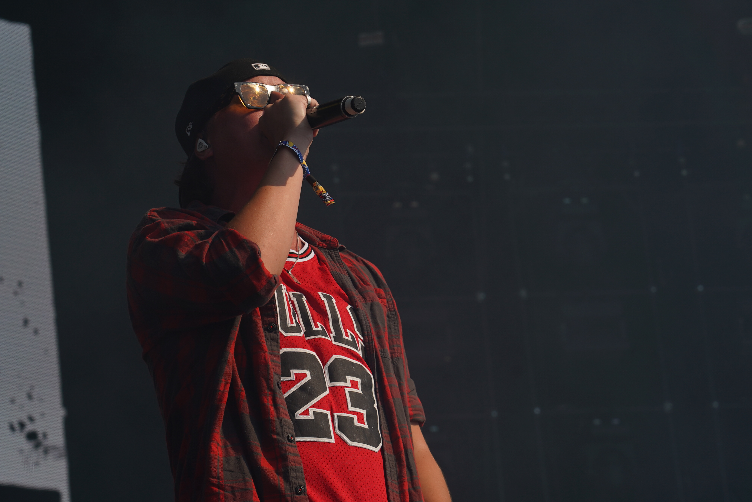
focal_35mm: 158
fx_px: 3300
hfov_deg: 13.0
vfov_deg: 8.7
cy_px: 310
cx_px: 279
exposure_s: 1/500
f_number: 8
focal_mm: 105
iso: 100
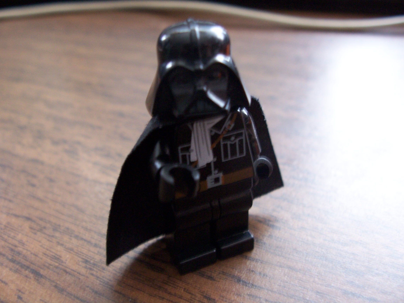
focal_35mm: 35
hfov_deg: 52.6
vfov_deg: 40.7
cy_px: 152
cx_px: 202
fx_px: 408
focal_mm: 6
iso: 140
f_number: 2.8
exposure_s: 1/15
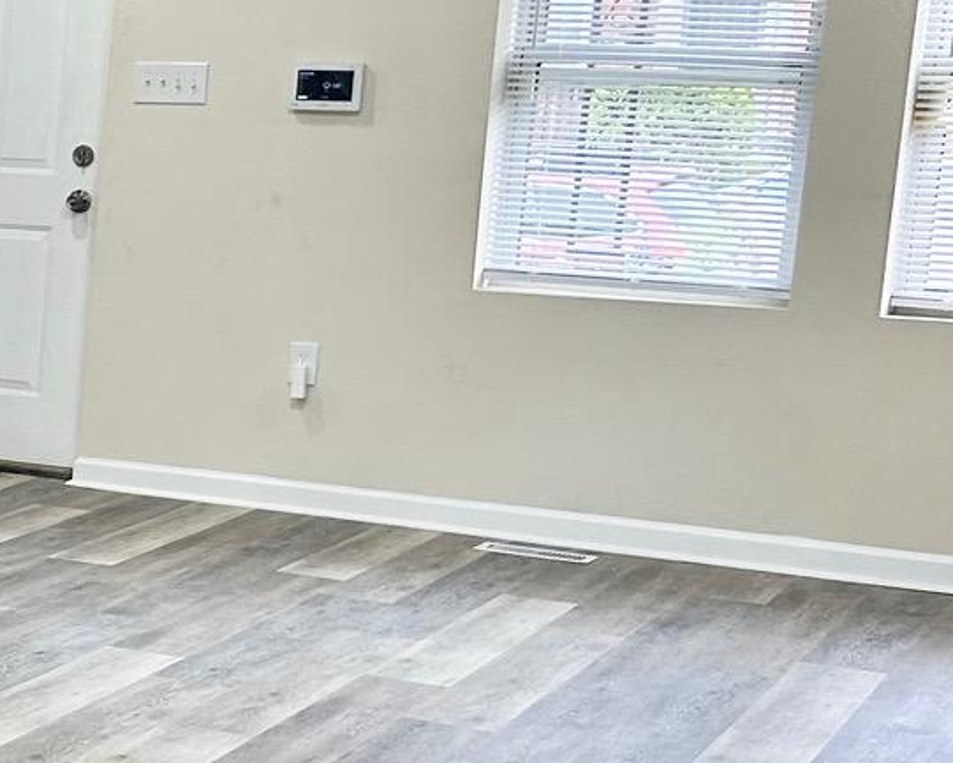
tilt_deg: -10.5
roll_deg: -0.9
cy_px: 481
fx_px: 2708
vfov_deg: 16.0
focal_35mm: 96
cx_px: -844
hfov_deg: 16.3
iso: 80
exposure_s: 1/120
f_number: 1.5
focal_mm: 5.7
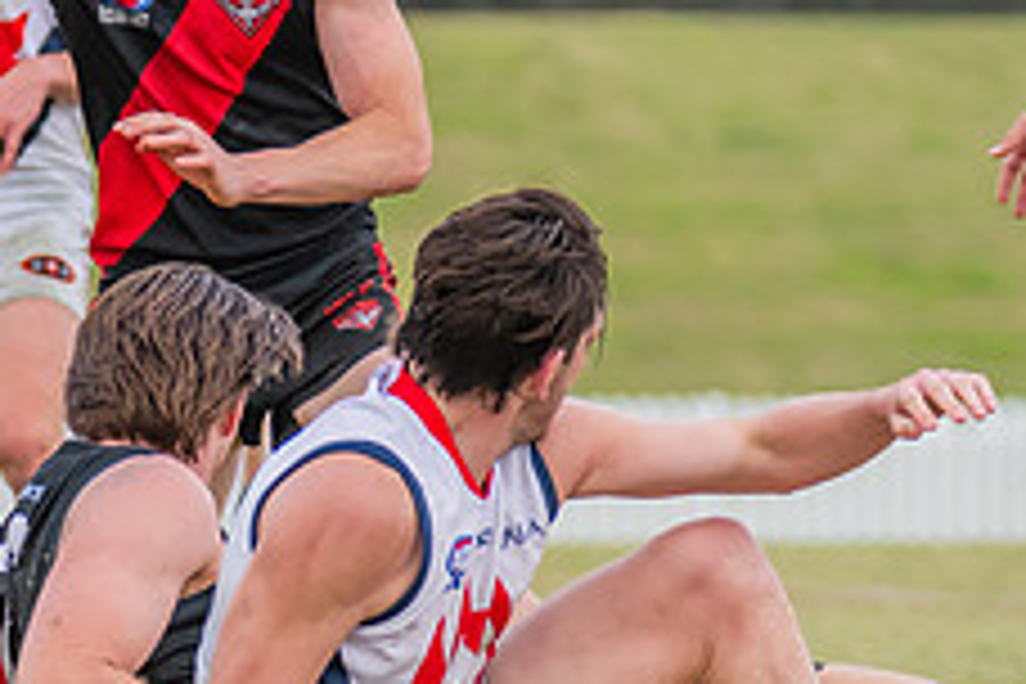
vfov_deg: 1.4
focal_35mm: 949
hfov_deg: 2.2
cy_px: 218
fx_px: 27044
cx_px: -264
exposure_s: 1/1250
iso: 800
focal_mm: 240
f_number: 5.6
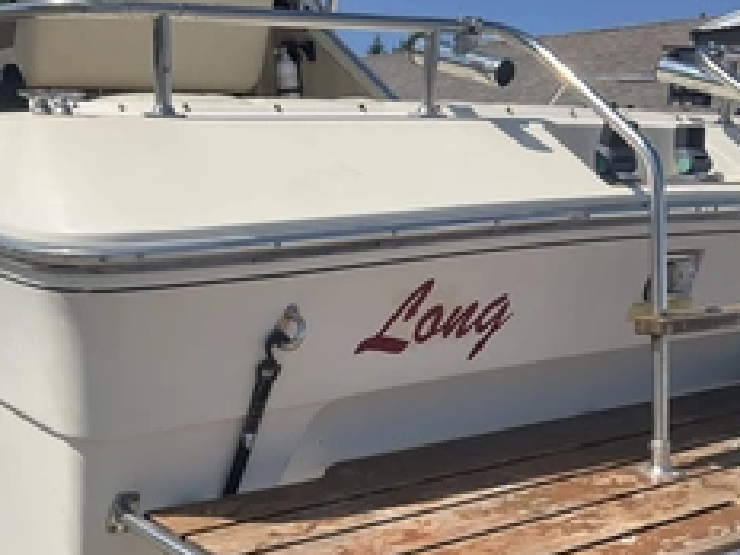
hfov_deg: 38.0
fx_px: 1069
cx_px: 278
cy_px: 431
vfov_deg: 28.6
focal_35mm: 50
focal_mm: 3
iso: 25
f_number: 1.8
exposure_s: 1/2959
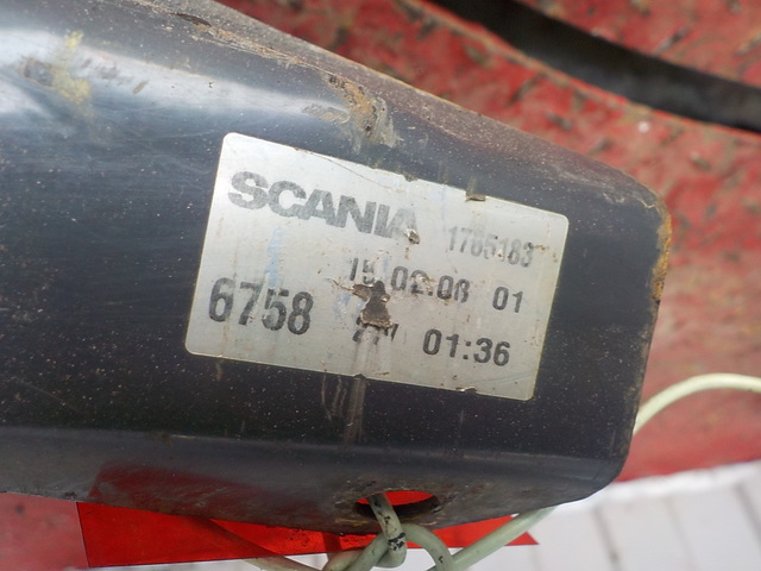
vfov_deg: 46.8
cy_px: 286
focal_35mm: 30
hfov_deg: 60.0
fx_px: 660
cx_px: 380
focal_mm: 4.1
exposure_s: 1/30
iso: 160
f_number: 3.3
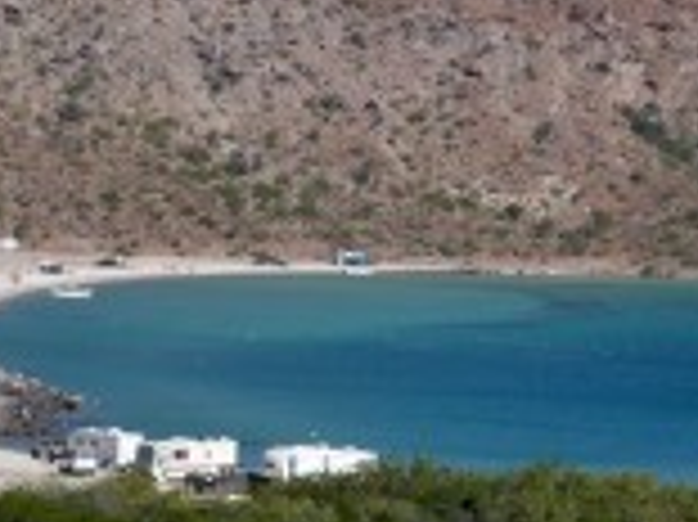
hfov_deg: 9.0
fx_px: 4433
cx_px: 549
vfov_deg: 6.7
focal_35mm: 220
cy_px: -54
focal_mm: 15.1
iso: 64
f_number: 5.1
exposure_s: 1/640
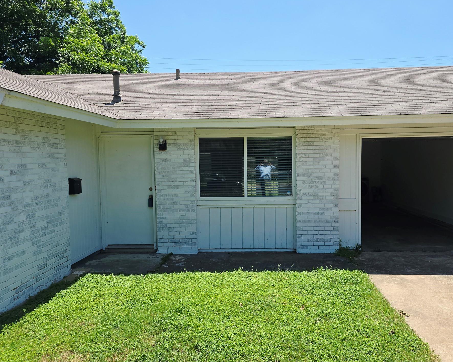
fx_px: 349
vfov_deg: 54.9
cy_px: 181
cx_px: 254
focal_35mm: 26
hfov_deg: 65.8
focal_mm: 6.3
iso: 12
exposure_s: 1/705
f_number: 1.7
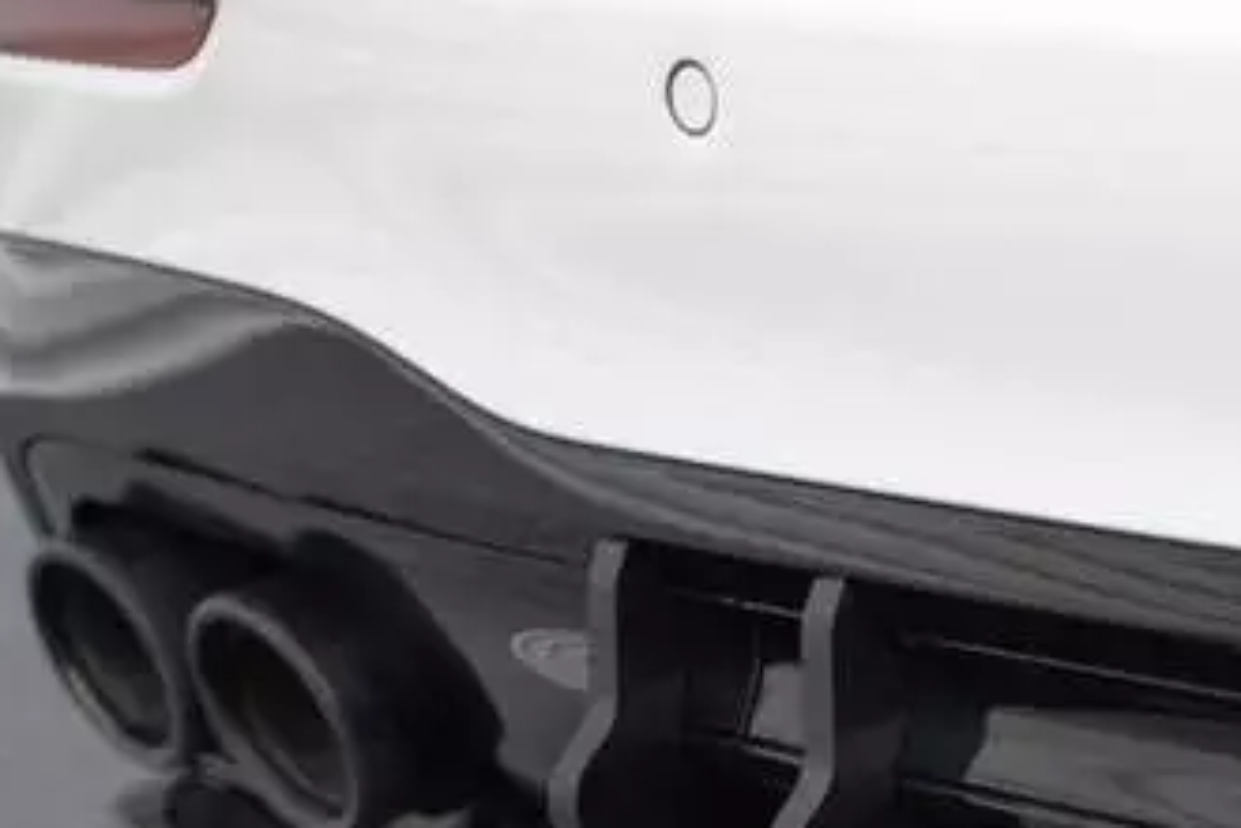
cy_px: 1131
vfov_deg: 12.4
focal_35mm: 106
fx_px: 3654
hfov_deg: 18.0
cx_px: 1621
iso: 500
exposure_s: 1/160
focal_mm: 35
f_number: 2.5
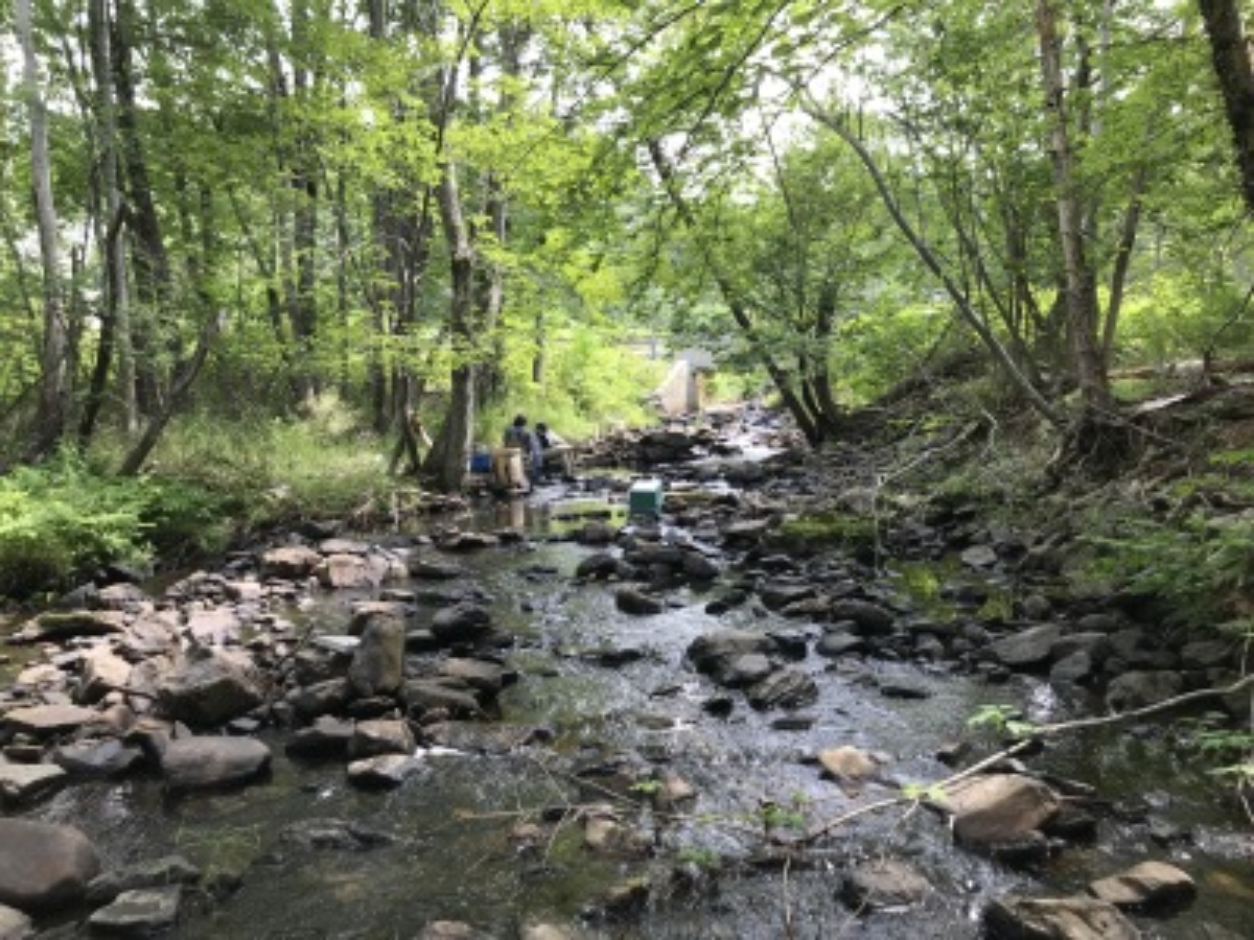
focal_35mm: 28
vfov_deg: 49.7
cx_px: 627
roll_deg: +2.8
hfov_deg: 63.4
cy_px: 470
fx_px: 1014
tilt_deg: -1.9
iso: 20
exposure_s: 1/162
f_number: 1.8
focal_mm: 3.99
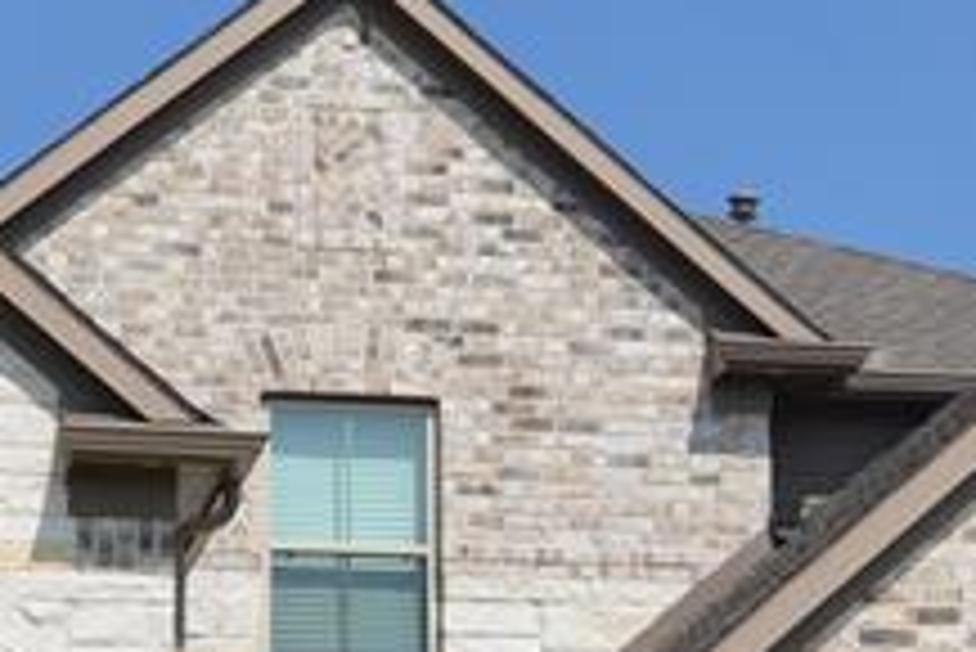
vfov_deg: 11.9
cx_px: 504
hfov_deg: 18.1
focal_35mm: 113
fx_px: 3065
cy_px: 742
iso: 100
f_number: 9
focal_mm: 24
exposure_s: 1/320
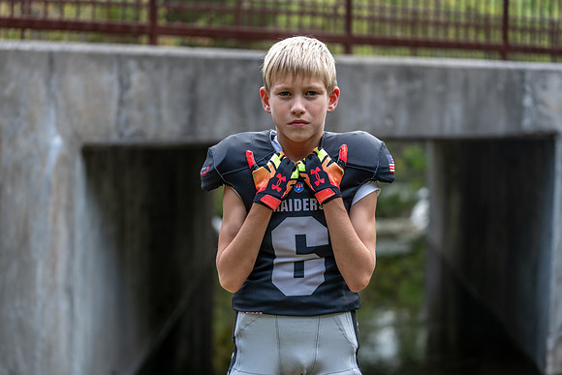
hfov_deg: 28.8
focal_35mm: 70
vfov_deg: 19.5
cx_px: 281
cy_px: 188
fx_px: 1093
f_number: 2.8
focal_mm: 70
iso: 200
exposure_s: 1/320
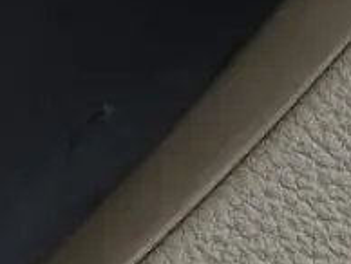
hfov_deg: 5.4
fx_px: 3614
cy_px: -58
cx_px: -420
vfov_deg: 4.2
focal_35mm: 356
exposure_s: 1/733
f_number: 1.78
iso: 64
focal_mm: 6.76
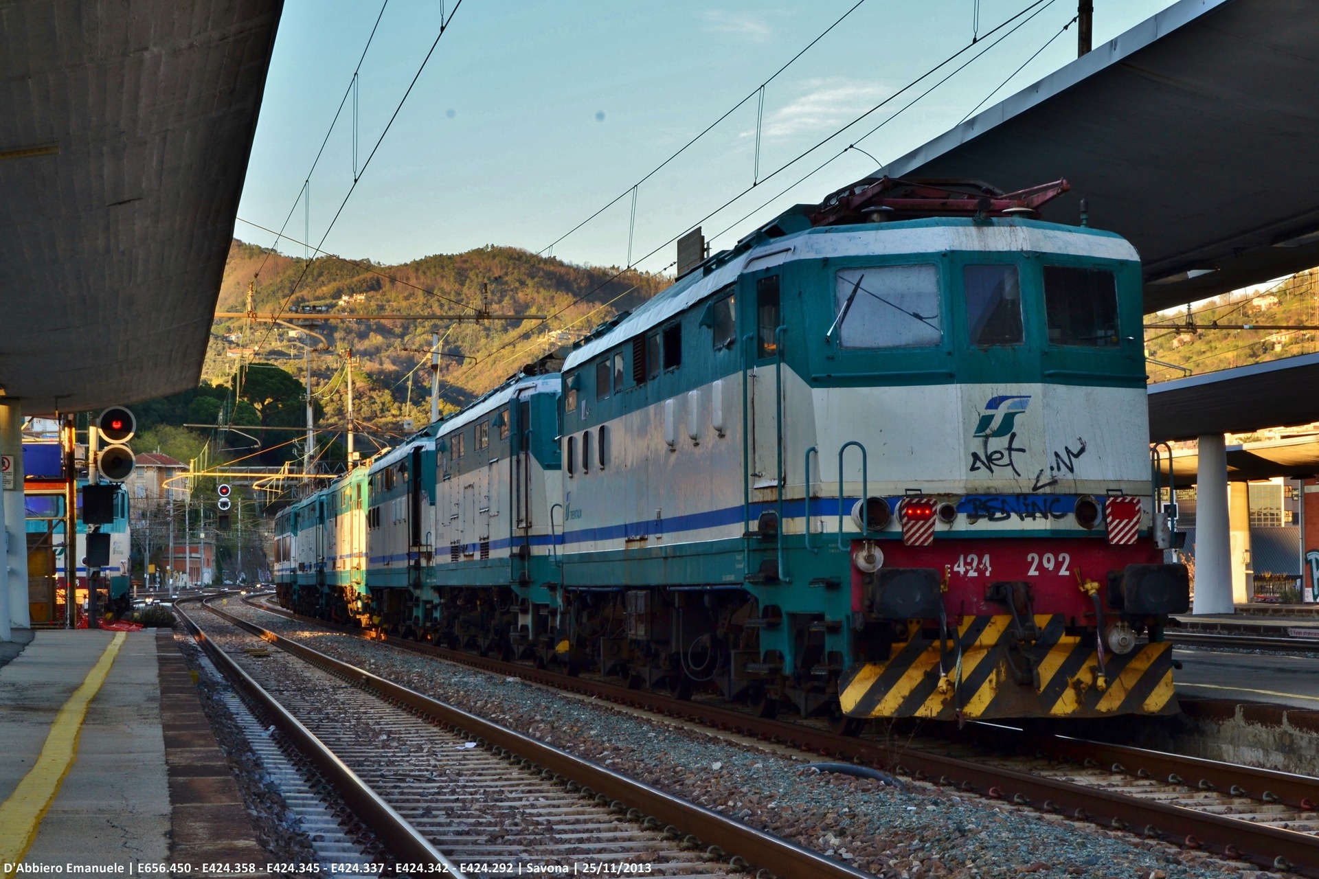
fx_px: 3022
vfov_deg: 16.6
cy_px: 440
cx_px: 660
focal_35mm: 82
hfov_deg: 24.6
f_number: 20
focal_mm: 55
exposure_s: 1/10
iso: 100
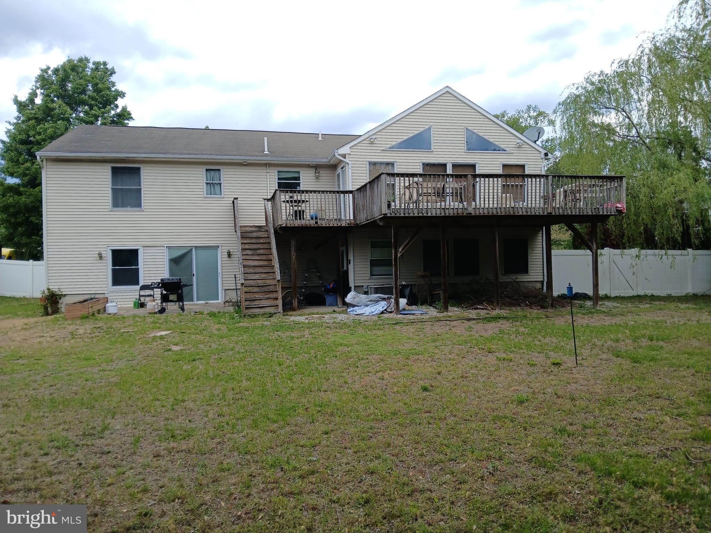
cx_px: 356
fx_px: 534
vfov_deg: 53.1
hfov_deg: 67.3
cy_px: 266
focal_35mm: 26
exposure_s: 1/344
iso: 20
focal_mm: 3.98
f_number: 1.8
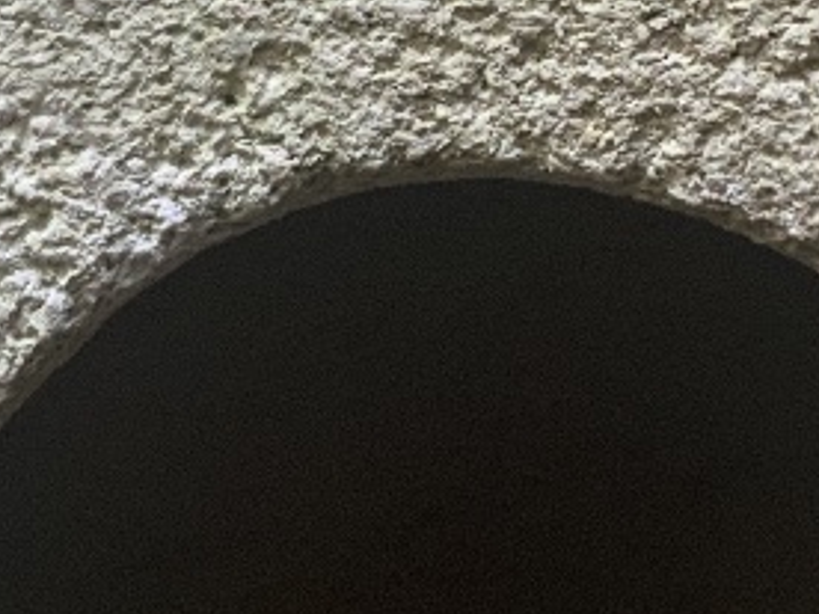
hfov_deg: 15.6
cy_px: -131
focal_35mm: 126
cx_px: 546
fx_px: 2981
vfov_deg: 11.5
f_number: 1.8
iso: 64
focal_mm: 3
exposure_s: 1/64
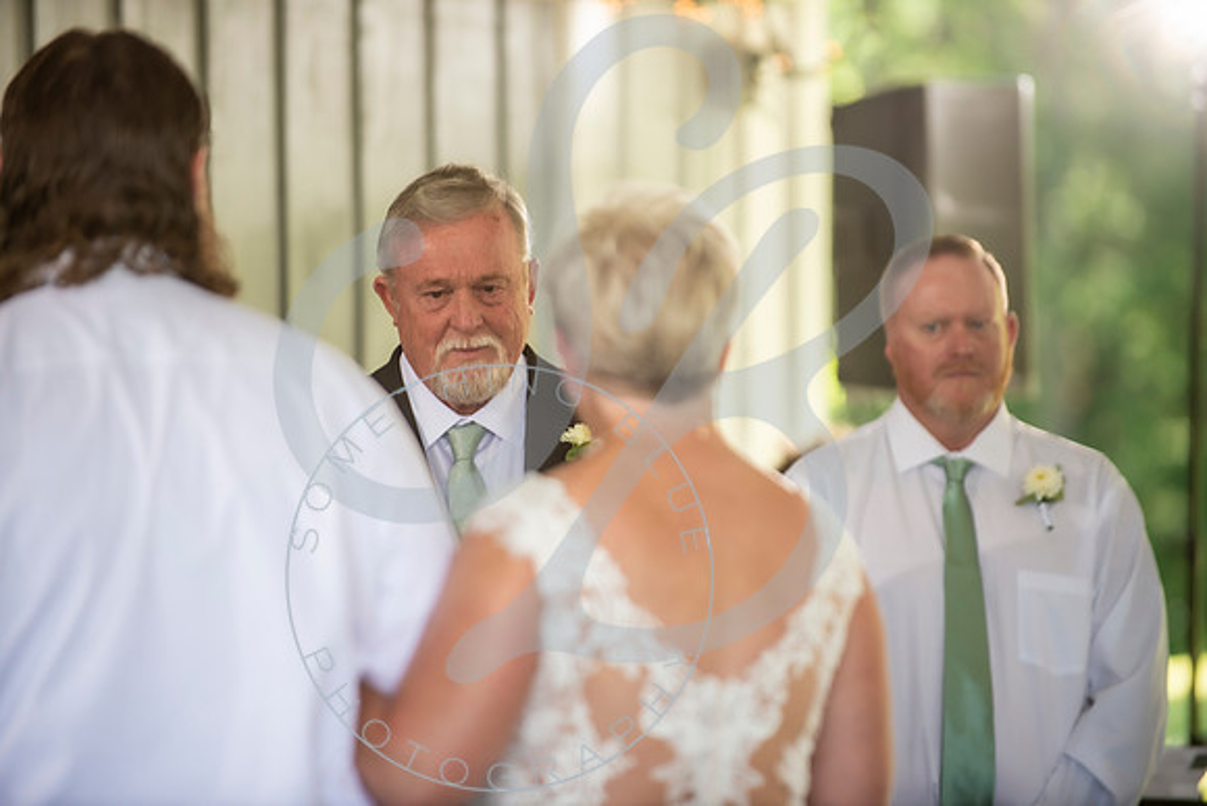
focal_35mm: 200
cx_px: 604
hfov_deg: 10.3
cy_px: 403
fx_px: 6707
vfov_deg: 6.9
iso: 320
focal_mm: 200
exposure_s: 1/200
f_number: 2.8
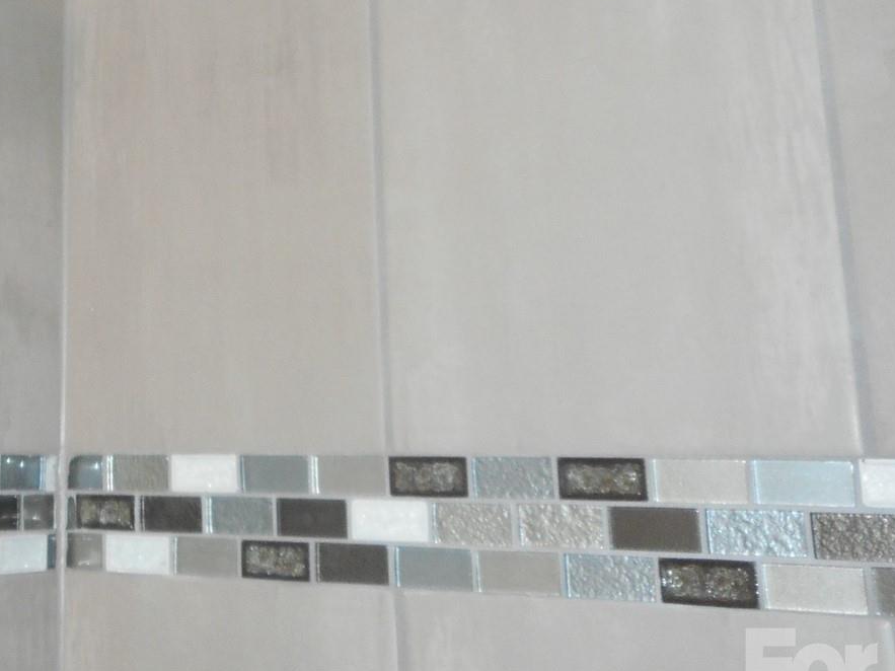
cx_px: 97
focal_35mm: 58
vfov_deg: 24.4
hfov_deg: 31.7
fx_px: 1499
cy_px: 49
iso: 200
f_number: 3.7
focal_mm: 4.5
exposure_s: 1/25
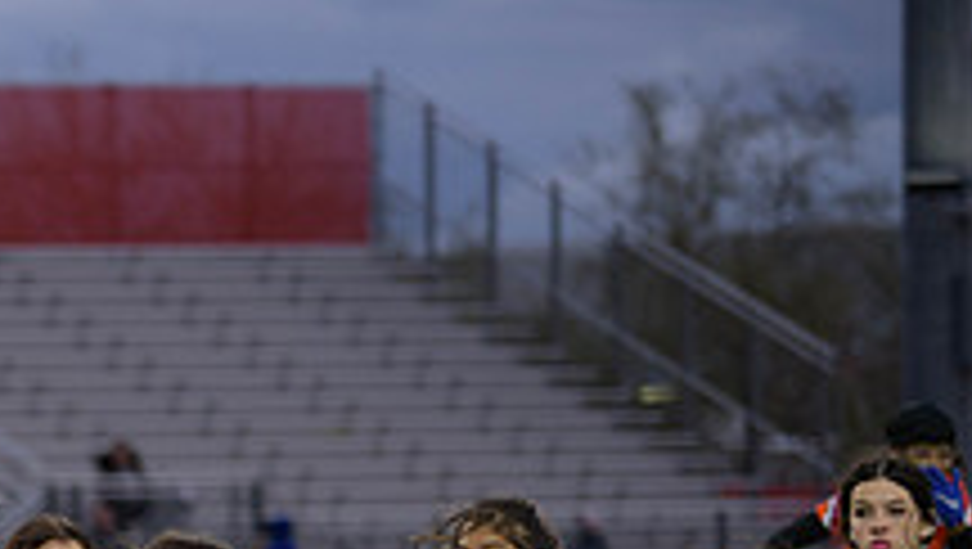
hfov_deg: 6.2
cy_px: 866
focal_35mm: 343
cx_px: -207
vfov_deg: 3.5
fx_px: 8849
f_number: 2.8
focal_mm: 122
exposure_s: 1/200
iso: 450
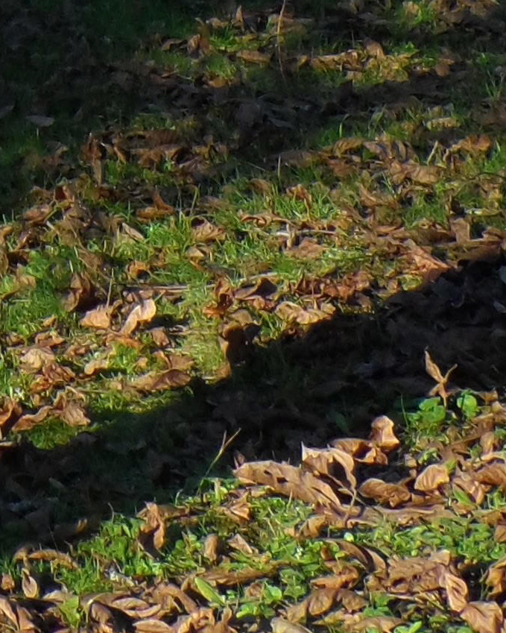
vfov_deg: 10.9
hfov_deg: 9.0
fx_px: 2977
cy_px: -693
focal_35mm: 159
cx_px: -568
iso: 80
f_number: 3.4
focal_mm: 5.3
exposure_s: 1/350
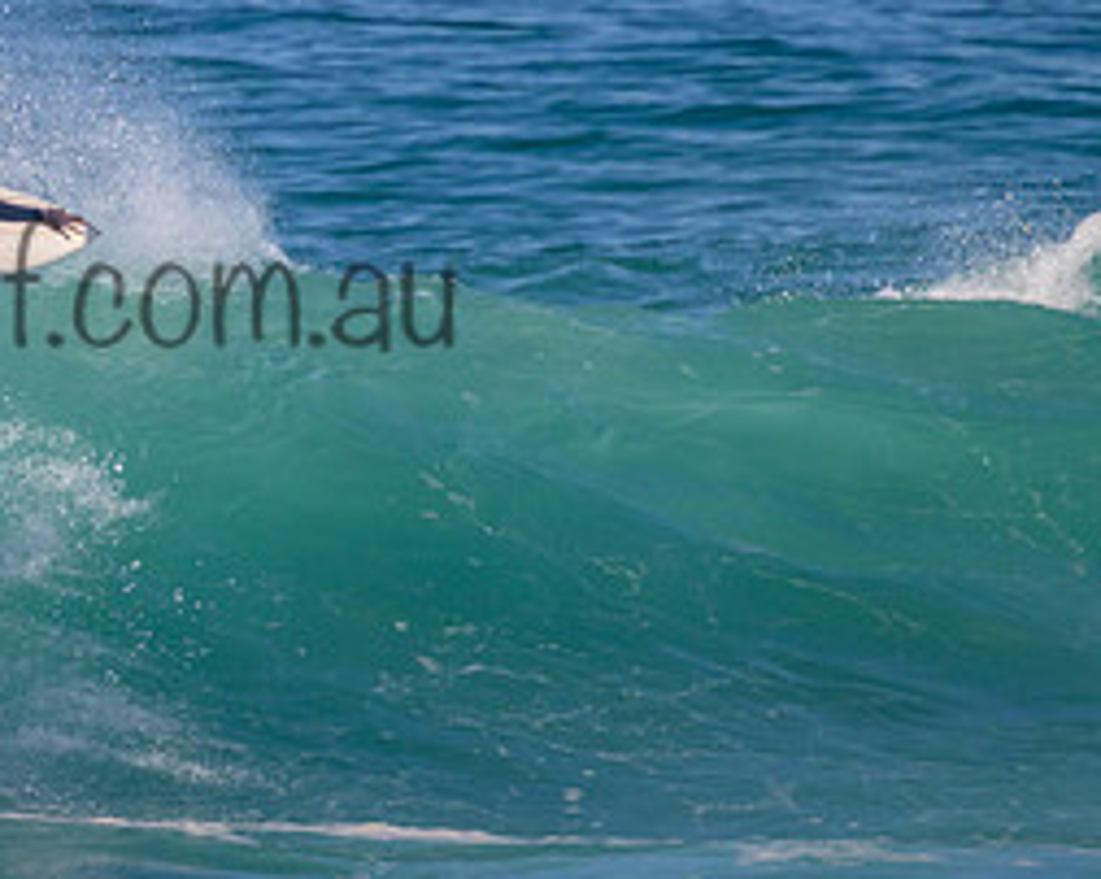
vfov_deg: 0.9
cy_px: 246
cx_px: -4
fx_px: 56166
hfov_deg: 1.1
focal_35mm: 1725
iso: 1400
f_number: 11
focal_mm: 800
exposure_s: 1/2000
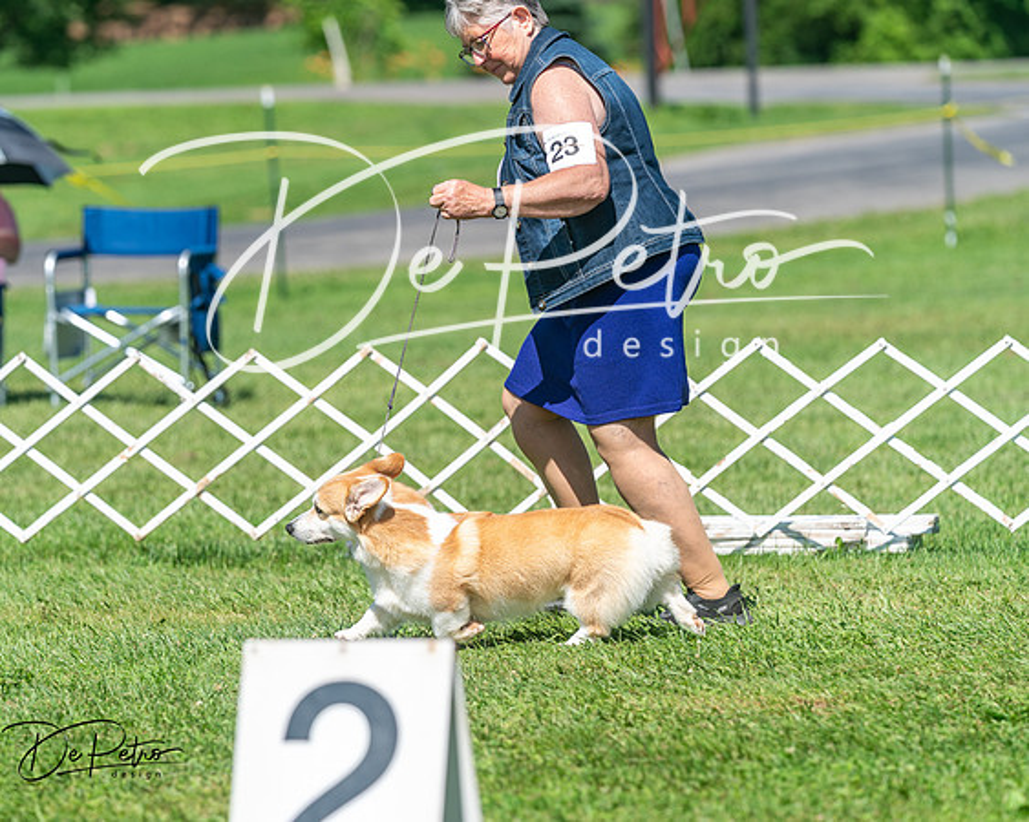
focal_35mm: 218
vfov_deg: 7.1
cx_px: 436
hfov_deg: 8.9
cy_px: 363
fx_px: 6627
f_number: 4
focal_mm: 170
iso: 80
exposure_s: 1/1000
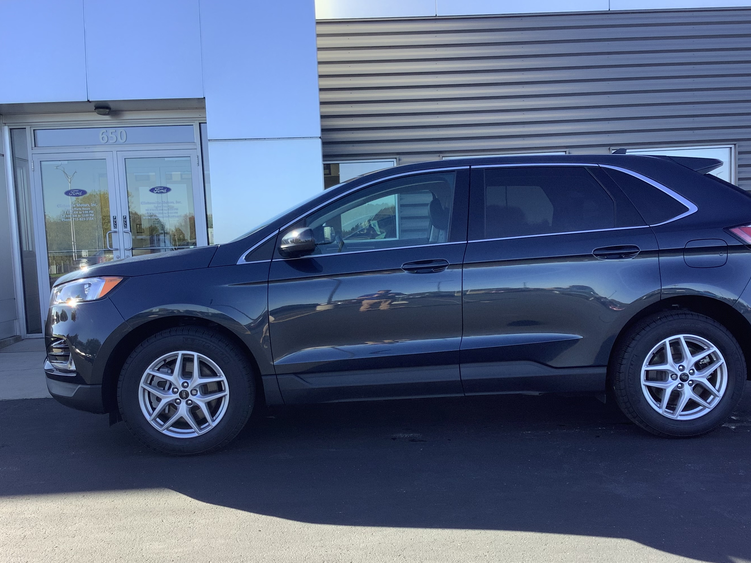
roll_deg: +2.3
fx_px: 824
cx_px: 404
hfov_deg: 48.9
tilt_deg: -5.9
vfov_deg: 37.7
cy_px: 313
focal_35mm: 38
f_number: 2.4
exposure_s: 1/230
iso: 25
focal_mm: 3.3
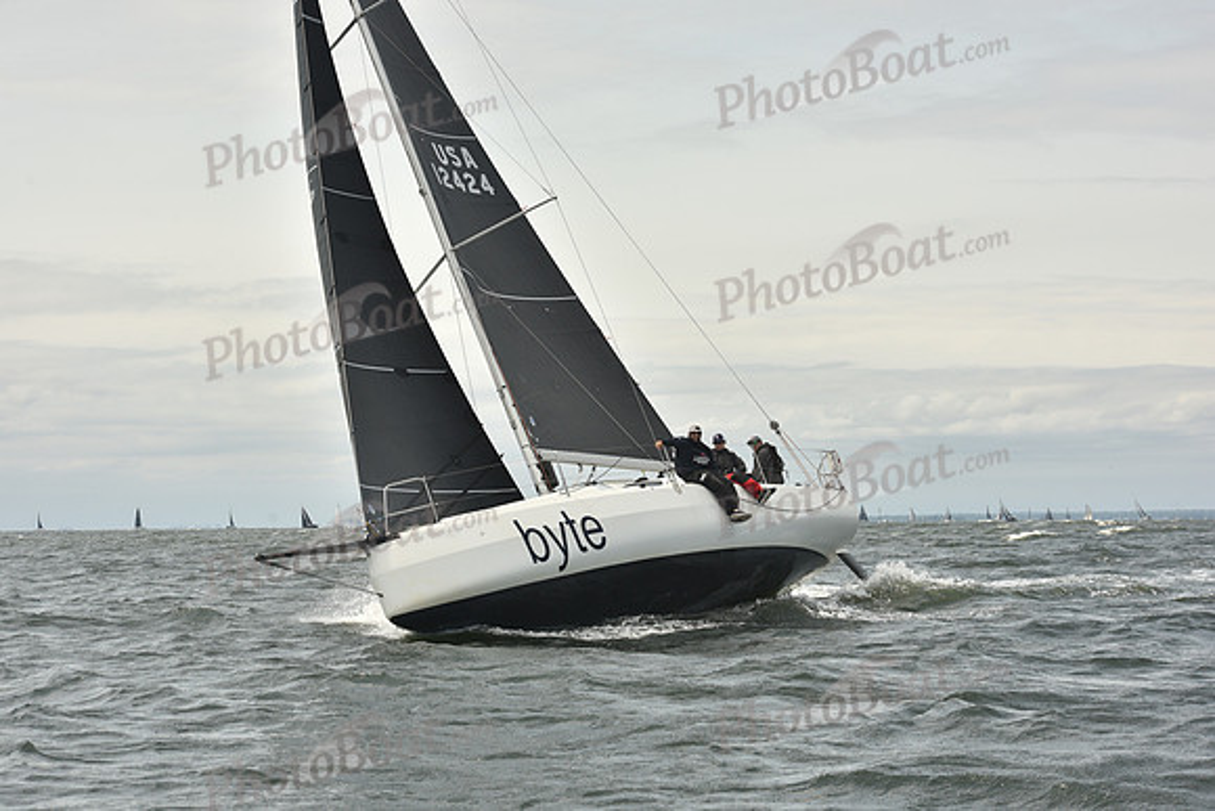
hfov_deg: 23.6
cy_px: 406
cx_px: 608
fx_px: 2903
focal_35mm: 86
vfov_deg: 15.9
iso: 250
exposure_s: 1/800
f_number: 10
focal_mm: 86
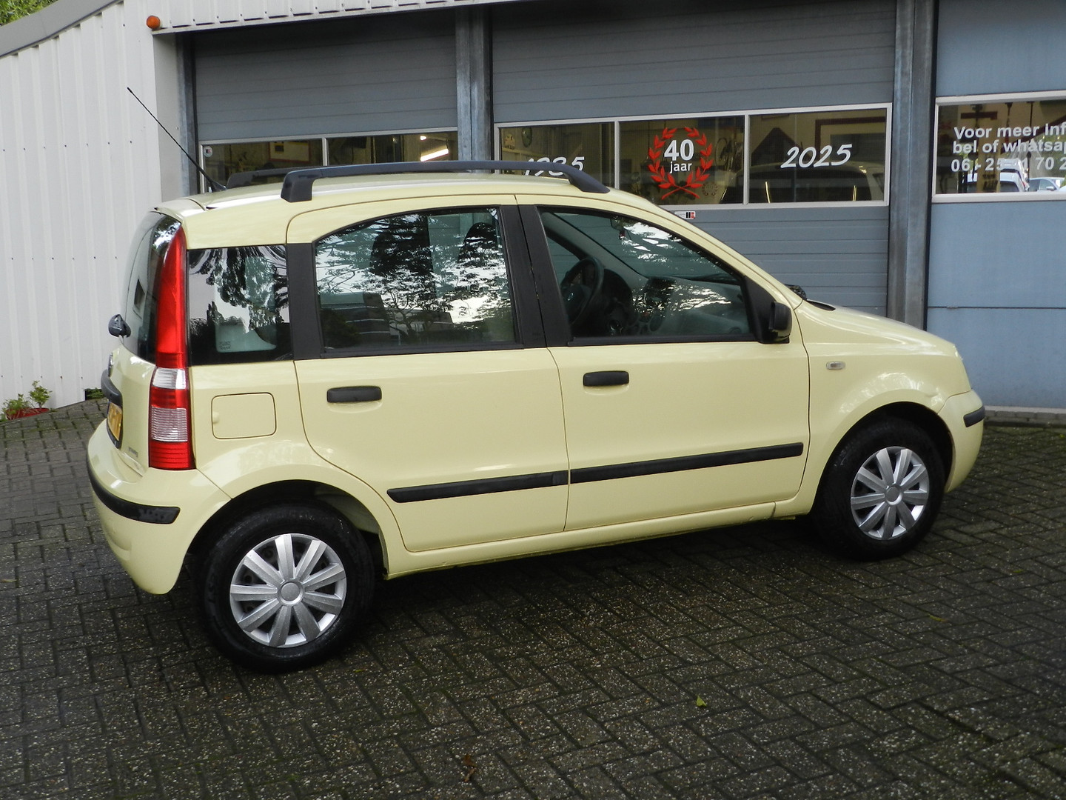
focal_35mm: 38
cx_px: 533
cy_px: 400
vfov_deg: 37.7
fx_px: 1170
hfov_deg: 49.0
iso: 160
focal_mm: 6.7
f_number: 4
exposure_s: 1/80
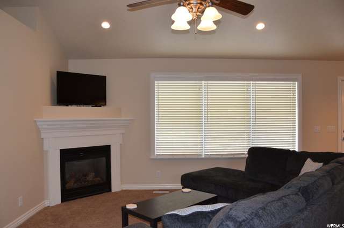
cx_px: 172
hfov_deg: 67.5
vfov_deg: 47.7
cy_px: 114
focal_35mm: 27
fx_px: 257
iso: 1600
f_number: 5.6
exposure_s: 1/250
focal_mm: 18
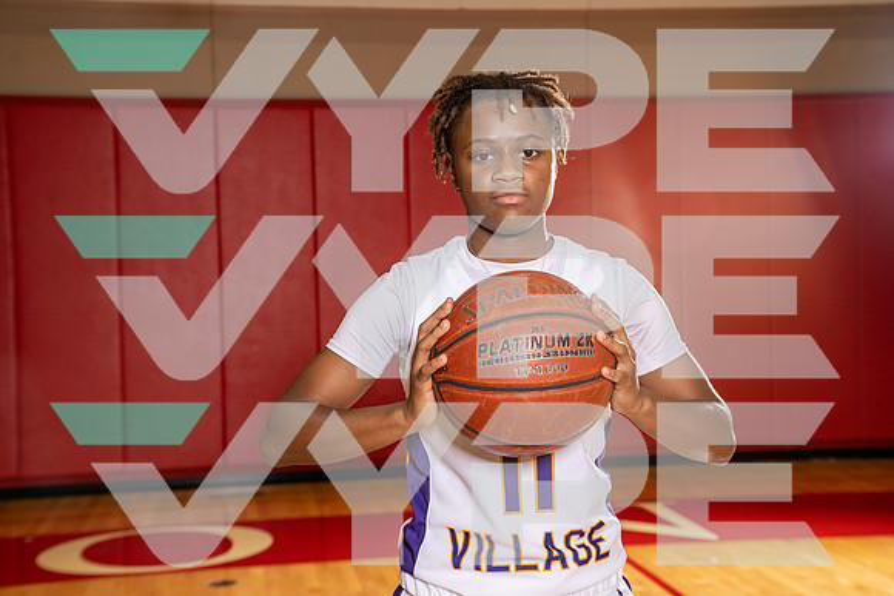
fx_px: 1341
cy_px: 298
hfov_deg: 36.9
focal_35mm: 54
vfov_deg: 25.1
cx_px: 447
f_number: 5.6
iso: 500
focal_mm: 54
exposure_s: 1/250
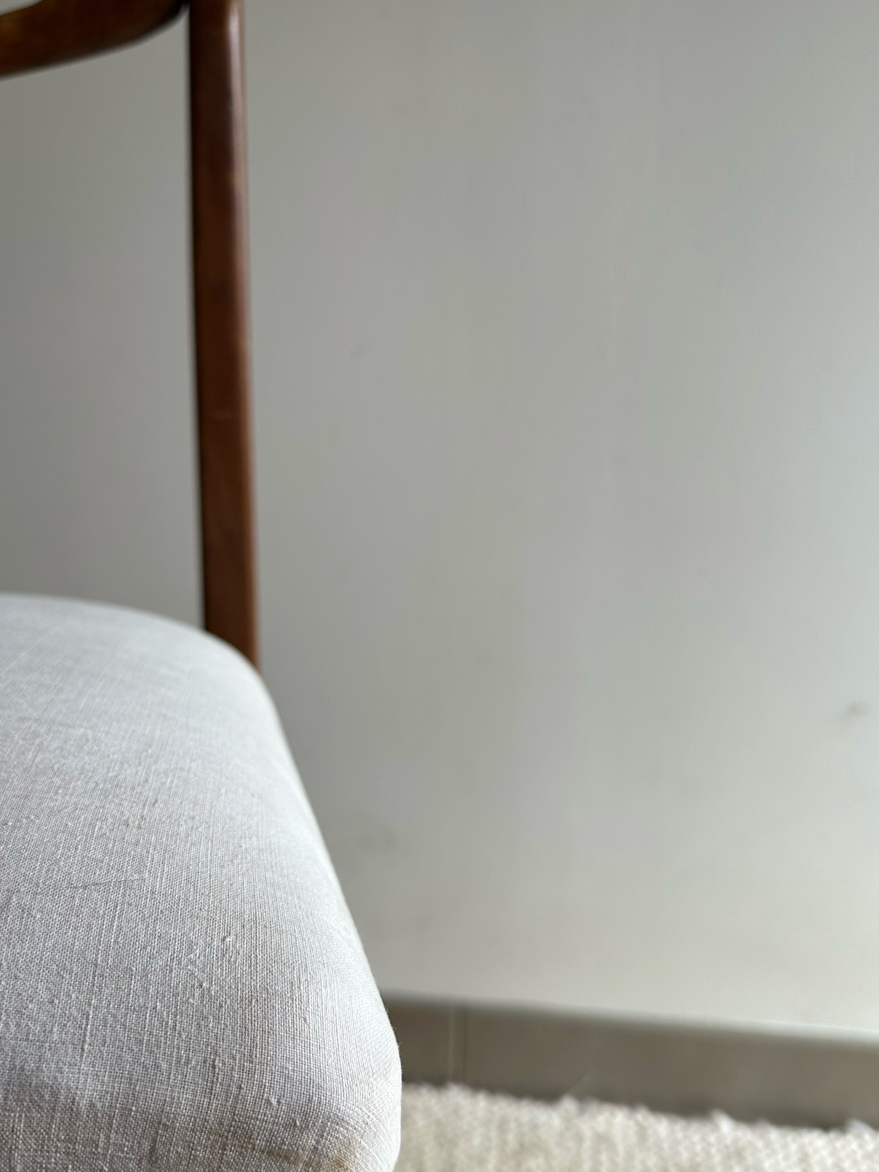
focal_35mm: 30
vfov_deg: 59.6
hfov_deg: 46.6
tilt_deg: -12.5
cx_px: 363
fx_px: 1016
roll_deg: +0.2
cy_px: 682
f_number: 1.78
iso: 100
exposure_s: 1/121
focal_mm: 6.86
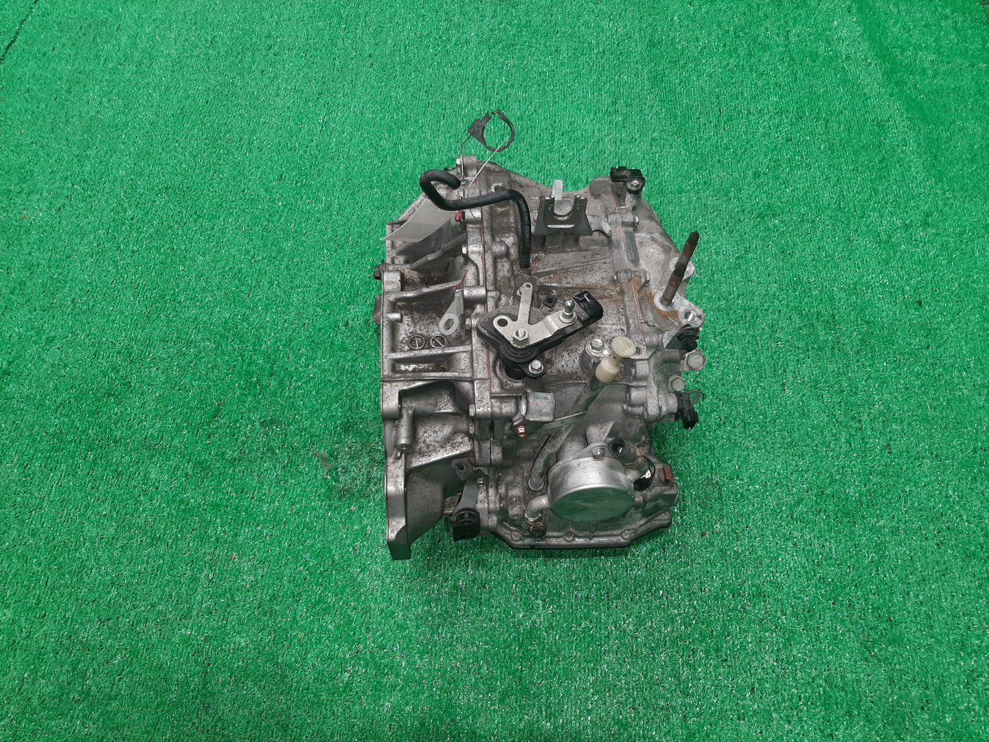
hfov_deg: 67.3
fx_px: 743
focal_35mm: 26
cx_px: 494
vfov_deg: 53.1
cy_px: 371
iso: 103
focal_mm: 3.93
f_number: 1.7
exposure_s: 1/50
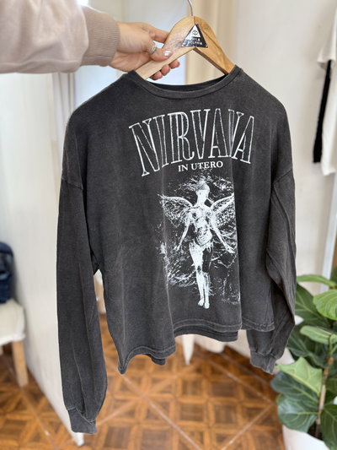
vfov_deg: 71.6
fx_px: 311
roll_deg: -0.2
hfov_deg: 56.8
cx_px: 168
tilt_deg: -15.3
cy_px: 225
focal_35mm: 24
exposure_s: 1/91
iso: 200
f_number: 1.78
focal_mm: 6.76
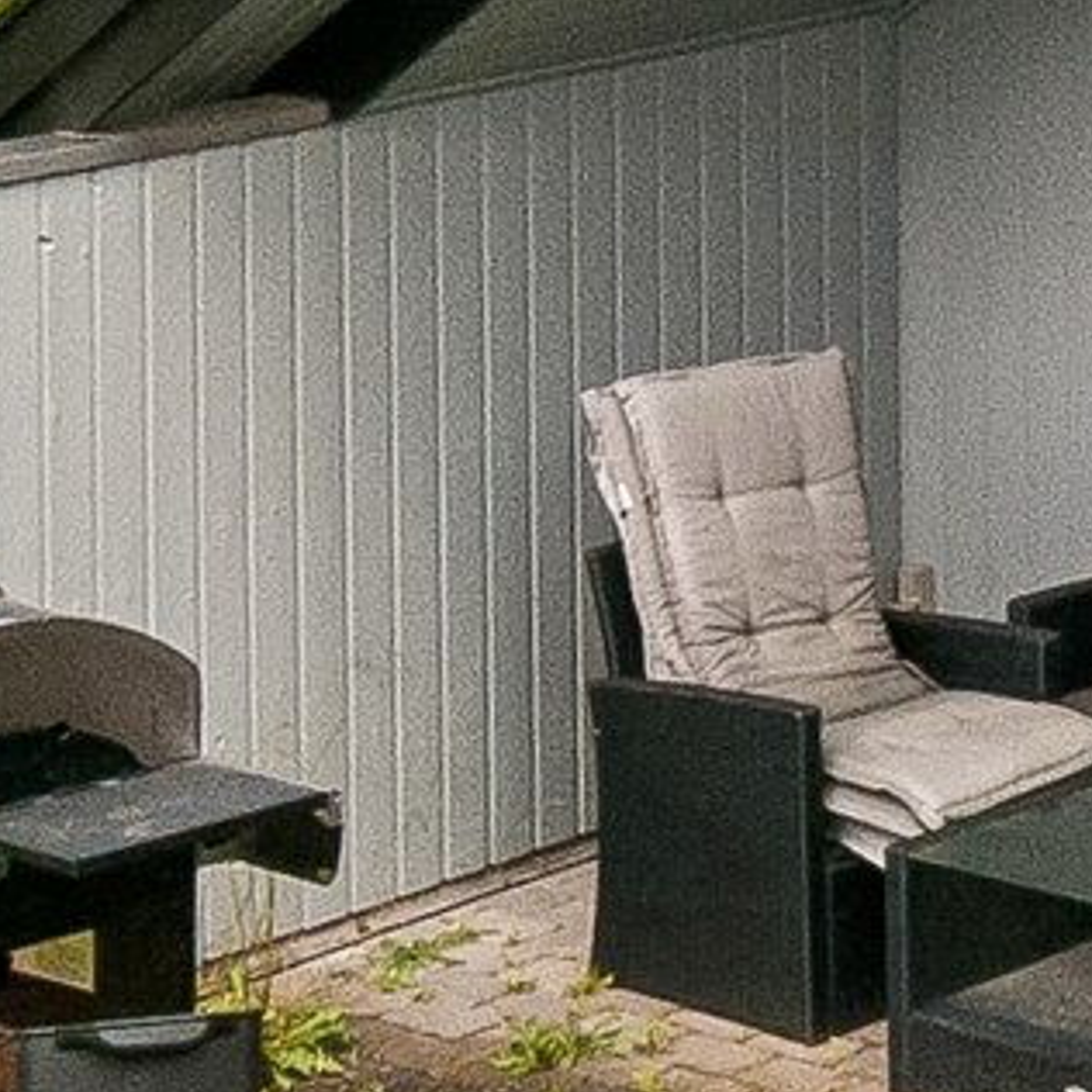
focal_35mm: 145
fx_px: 5175
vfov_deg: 12.0
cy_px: 190
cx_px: 1711
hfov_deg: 11.5
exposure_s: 1/320
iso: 200
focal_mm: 12
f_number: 10
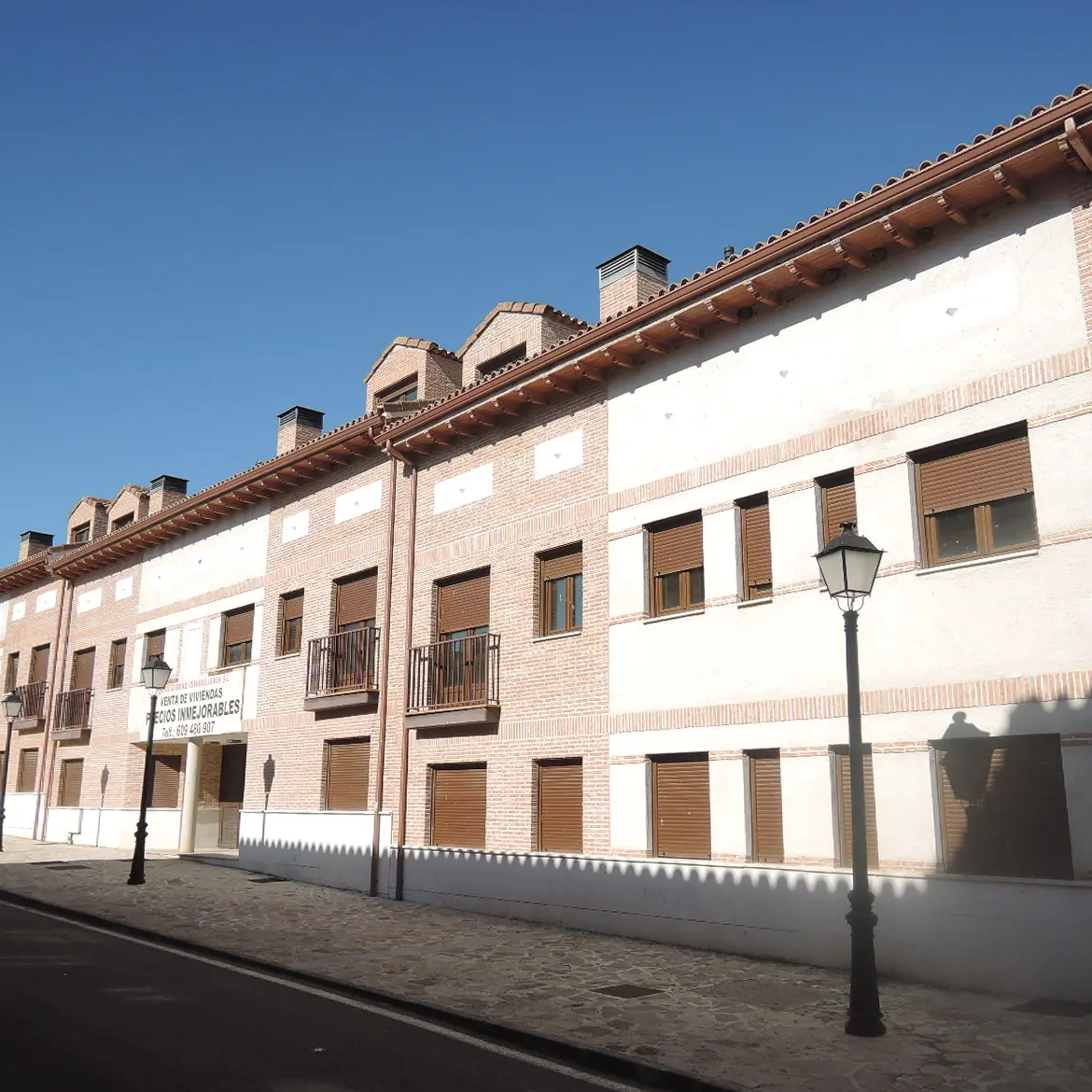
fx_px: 1035
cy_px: 557
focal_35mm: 29
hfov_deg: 55.6
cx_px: 541
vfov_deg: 55.6
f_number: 2.8
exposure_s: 1/1600
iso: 80
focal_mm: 5.1
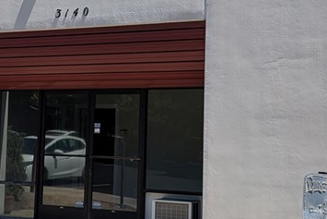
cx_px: 126
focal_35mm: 72
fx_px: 654
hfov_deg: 28.0
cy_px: 90
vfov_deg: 18.9
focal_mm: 4.53
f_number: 1.7
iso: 44
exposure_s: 1/2381
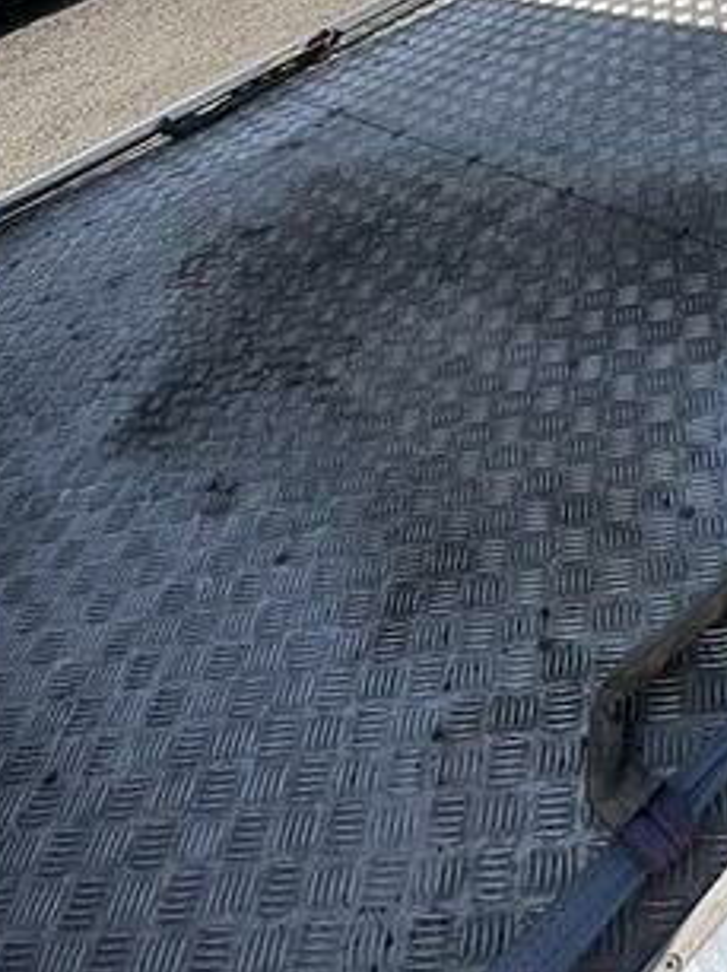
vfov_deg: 43.5
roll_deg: +9.5
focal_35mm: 41
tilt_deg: -20.9
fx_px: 1150
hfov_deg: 33.7
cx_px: 616
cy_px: 187
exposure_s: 1/1020
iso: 40
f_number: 2.2
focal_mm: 2.22
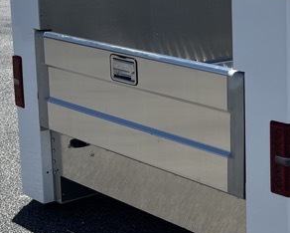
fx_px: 764
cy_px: 88
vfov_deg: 17.3
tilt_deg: -11.4
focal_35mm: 89
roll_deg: -0.3
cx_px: 333
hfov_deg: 20.3
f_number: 1.5
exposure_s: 1/5882
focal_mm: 5.7
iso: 50
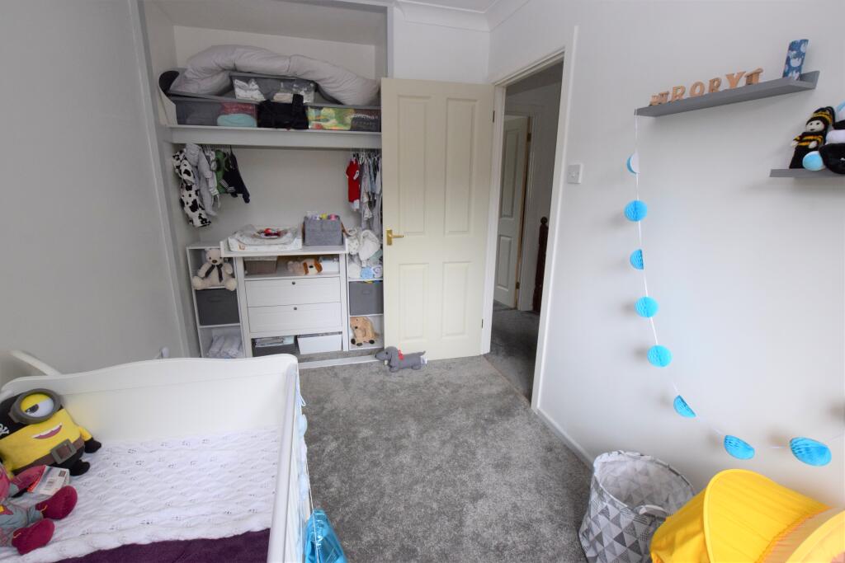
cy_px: 282
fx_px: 352
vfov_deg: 77.3
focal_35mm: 15
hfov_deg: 100.4
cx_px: 422
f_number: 8
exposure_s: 1/60
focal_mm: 10
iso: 1600
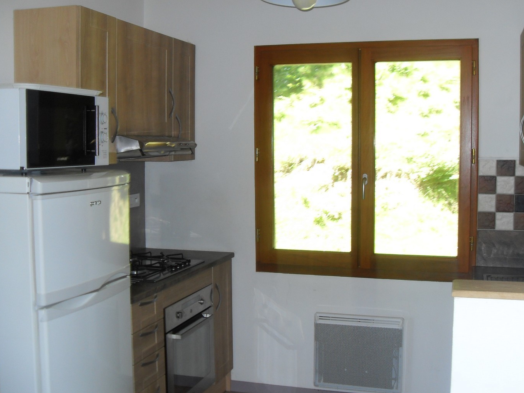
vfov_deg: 35.9
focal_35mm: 40
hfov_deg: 46.7
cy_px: 181
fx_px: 606
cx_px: 294
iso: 100
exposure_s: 1/45
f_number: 2.8
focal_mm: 6.3
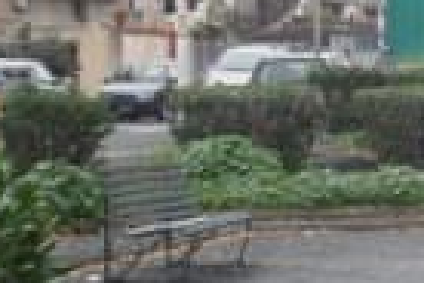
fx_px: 3298
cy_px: 181
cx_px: 906
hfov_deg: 7.0
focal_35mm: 280
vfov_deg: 4.9
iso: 80
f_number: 4.5
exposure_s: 1/50
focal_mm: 10.04
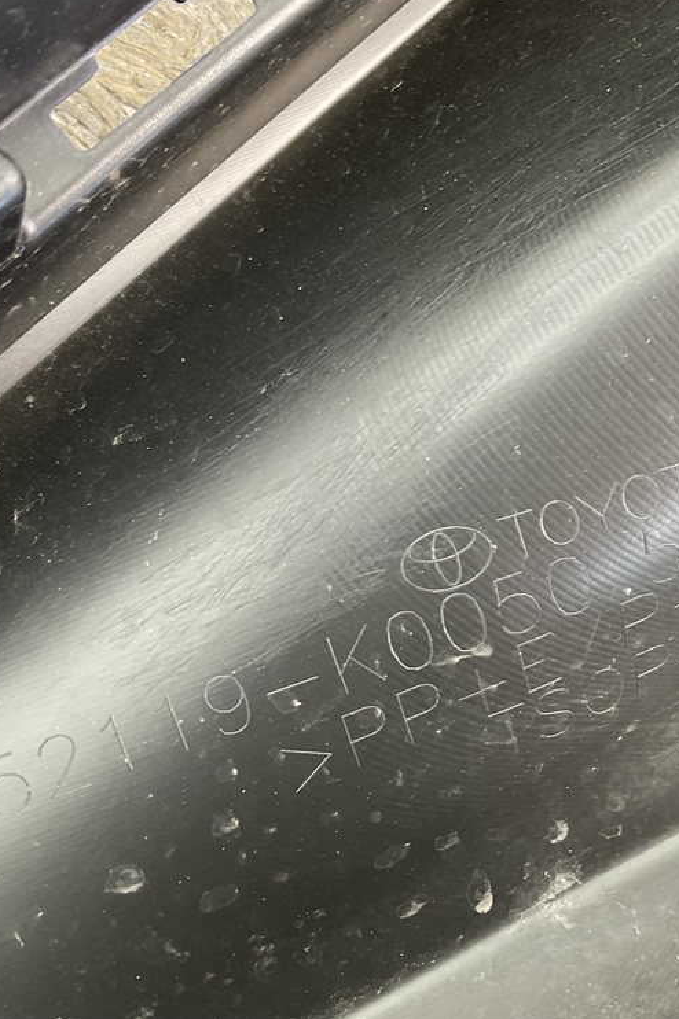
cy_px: 503
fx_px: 1161
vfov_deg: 47.4
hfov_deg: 32.6
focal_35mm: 41
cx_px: 301
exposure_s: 1/50
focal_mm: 3
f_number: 1.8
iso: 64
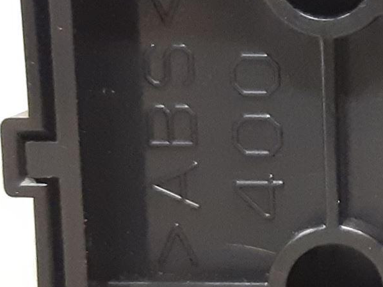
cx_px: 642
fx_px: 985
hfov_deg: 18.4
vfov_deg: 16.5
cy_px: 240
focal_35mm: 89
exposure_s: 1/24
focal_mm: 3.93
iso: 400
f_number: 1.7
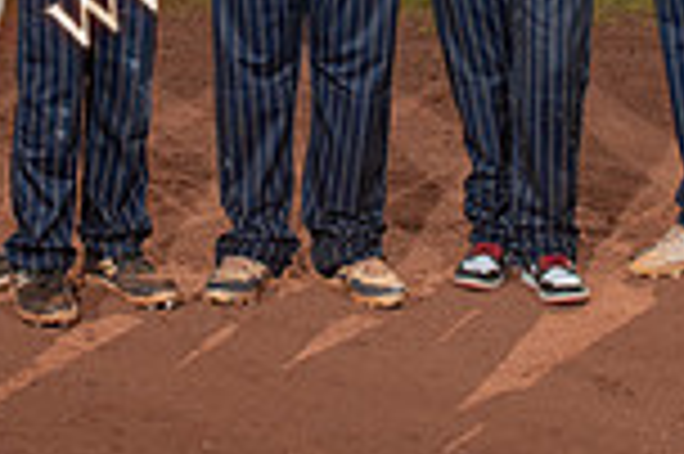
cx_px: 323
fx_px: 2334
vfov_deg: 10.8
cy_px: -182
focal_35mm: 123
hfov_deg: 16.7
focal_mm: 31
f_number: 10
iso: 320
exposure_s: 1/250
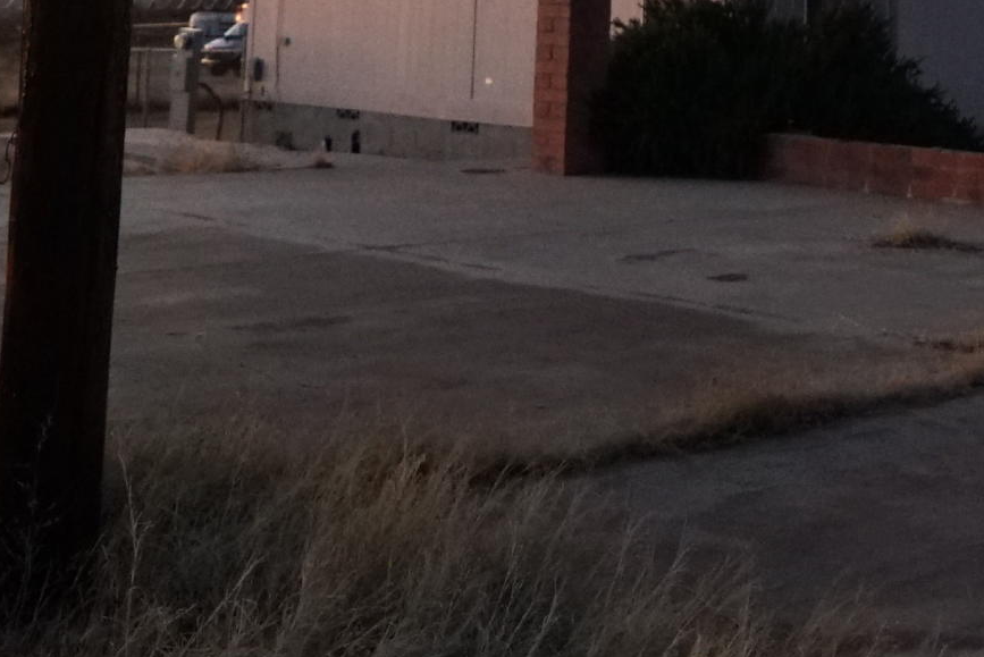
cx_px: 926
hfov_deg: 23.7
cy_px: -344
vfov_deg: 15.2
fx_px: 2270
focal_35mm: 83
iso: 8000
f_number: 4
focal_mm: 24
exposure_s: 1/160
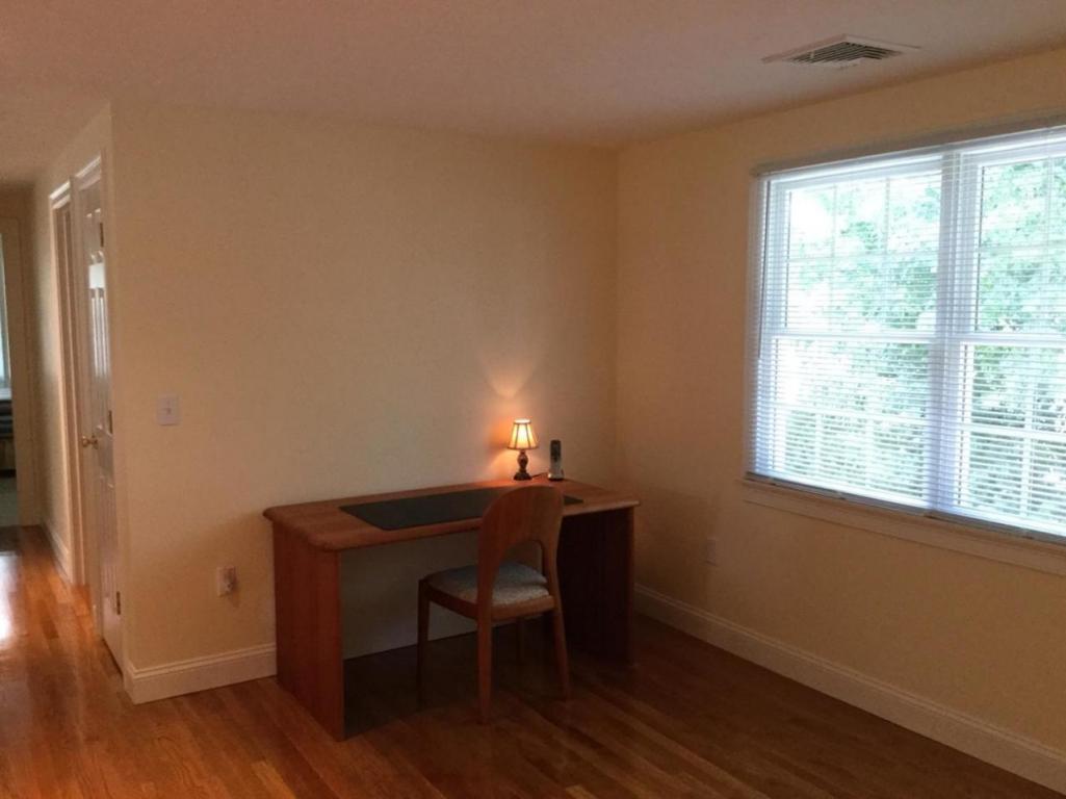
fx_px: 954
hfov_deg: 58.4
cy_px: 400
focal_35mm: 31
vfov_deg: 45.4
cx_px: 533
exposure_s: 1/30
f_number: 2.4
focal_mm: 3.3
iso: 100
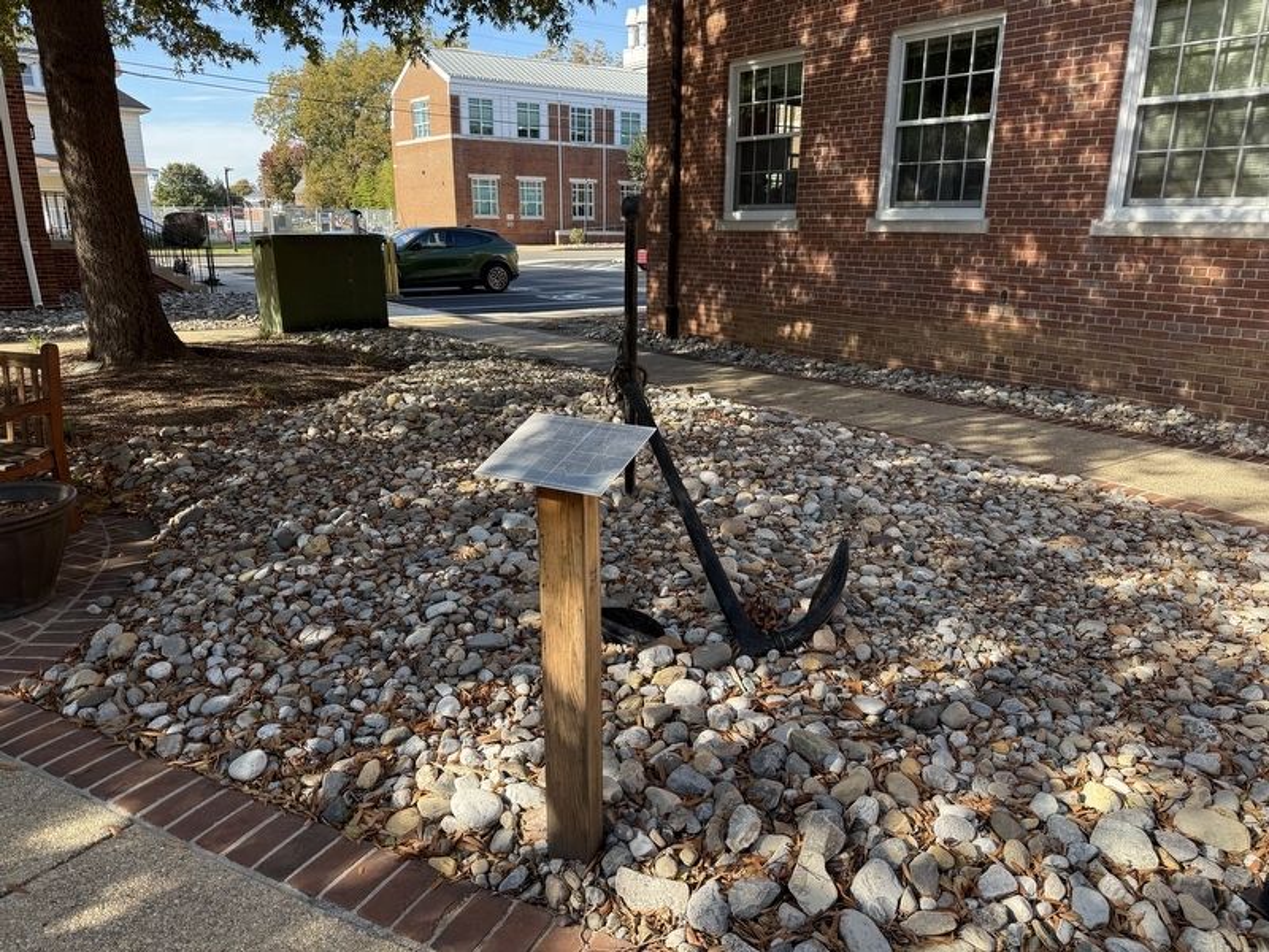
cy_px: 476
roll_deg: +0.5
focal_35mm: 24
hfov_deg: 71.6
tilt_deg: -15.9
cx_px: 634
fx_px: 880
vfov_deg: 56.8
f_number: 1.78
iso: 100
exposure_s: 1/967
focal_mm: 6.76
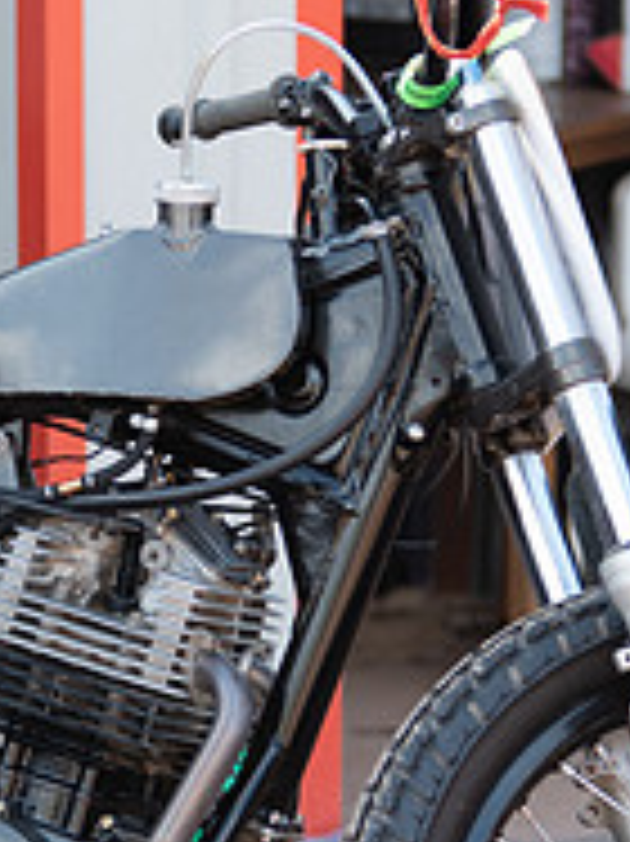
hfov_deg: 3.9
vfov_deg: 5.2
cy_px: 525
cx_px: 94
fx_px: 9256
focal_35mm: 381
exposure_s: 1/320
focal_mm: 112
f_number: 3.2
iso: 200
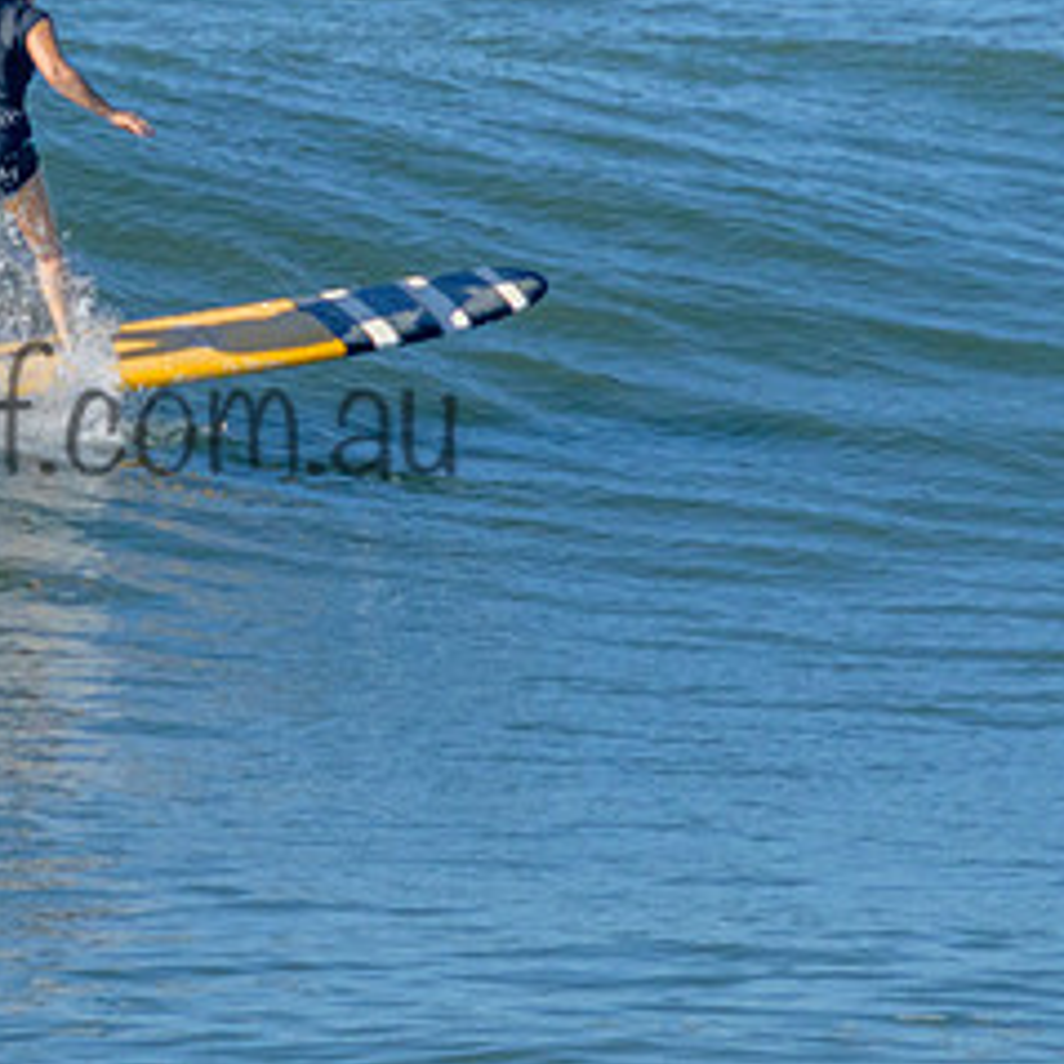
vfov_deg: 0.8
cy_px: 191
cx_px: 255
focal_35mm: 2263
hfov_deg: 0.8
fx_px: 78696
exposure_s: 1/2000
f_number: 11
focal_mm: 800
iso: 1400
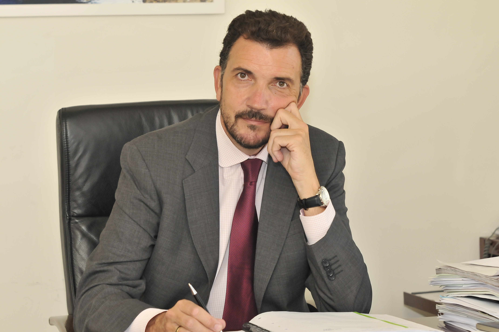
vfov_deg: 13.0
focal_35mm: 105
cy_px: 166
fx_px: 1454
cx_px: 250
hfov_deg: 19.5
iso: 800
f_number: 5
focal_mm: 70
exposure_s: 1/60
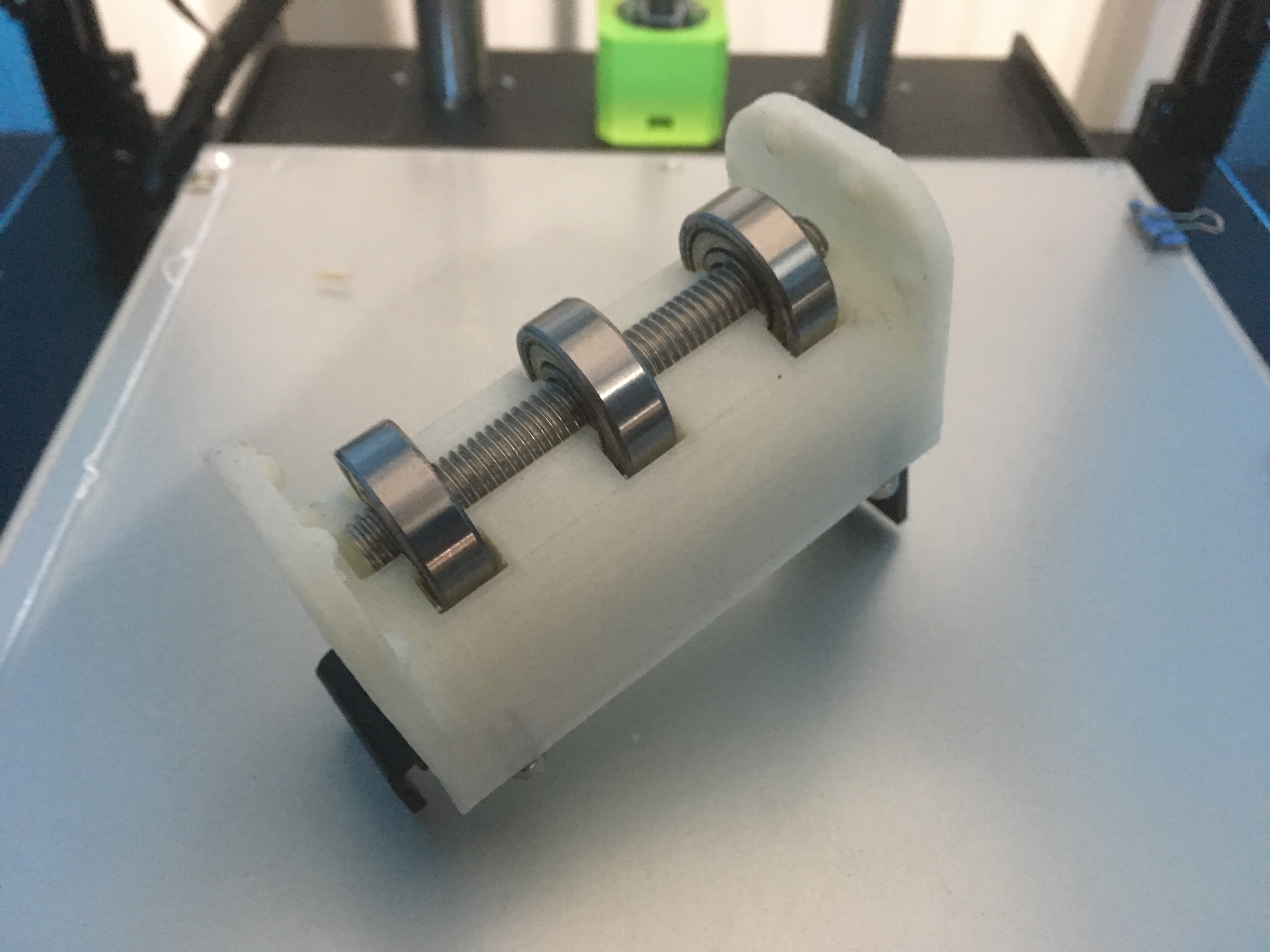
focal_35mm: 29
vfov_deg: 48.2
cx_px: 635
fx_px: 1064
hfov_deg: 61.7
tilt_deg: -41.1
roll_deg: -0.9
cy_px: 476
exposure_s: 1/17
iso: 400
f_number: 2.2
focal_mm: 4.15
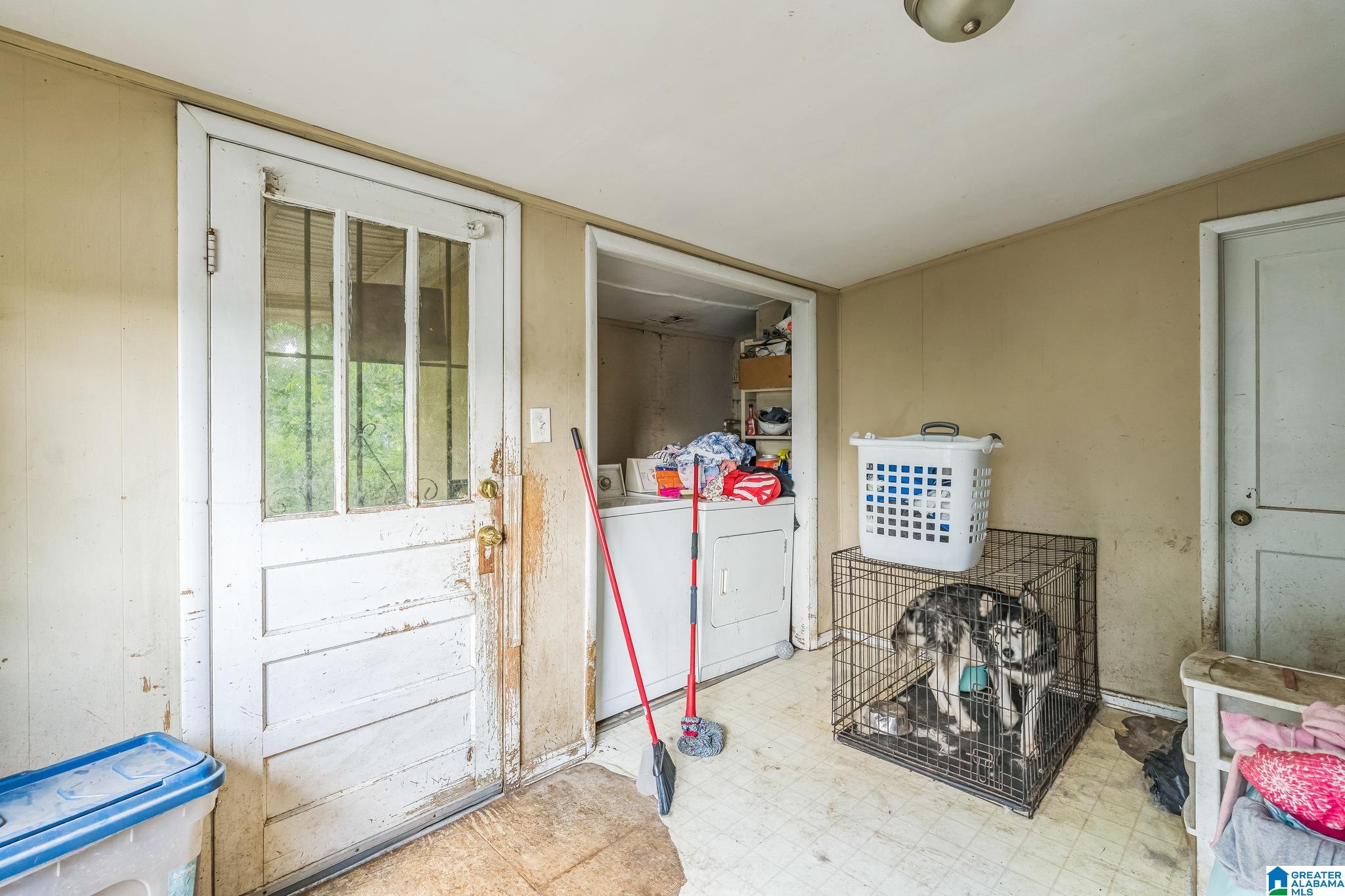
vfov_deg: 73.7
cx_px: 672
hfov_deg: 96.7
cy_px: 448
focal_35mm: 16
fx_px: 598
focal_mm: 16
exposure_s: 1/30
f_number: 5.6
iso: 640
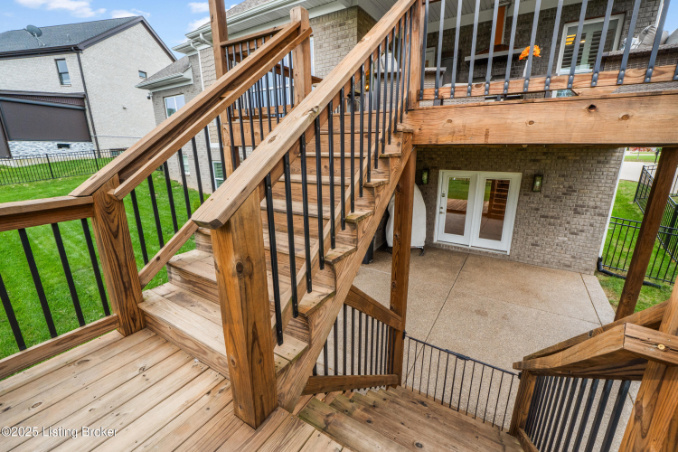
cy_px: 226
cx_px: 339
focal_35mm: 15
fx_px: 282
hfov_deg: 100.4
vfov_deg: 77.3
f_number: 9
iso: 400
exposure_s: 1/125
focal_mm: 10
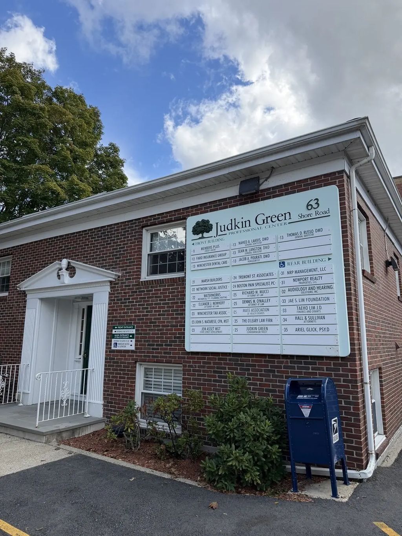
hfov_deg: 56.8
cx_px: 201
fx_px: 372
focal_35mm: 24
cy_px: 268
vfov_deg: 71.6
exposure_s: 1/2299
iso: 100
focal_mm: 6.76
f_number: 1.78
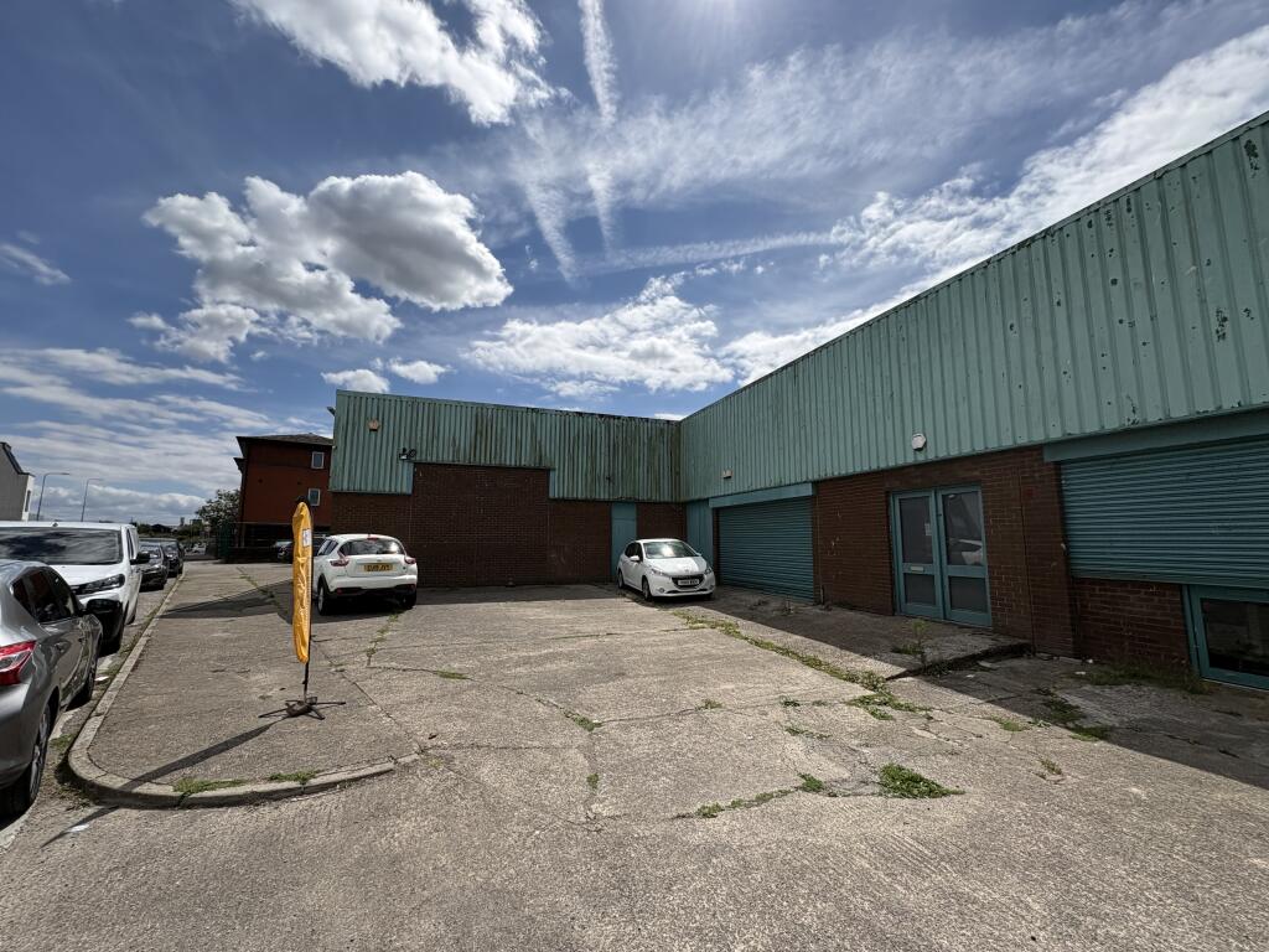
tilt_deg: +8.2
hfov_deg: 102.1
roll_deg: +0.1
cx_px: 634
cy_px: 476
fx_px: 513
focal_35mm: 14
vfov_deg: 85.7
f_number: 2.2
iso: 50
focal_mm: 2.22
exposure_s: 1/4630
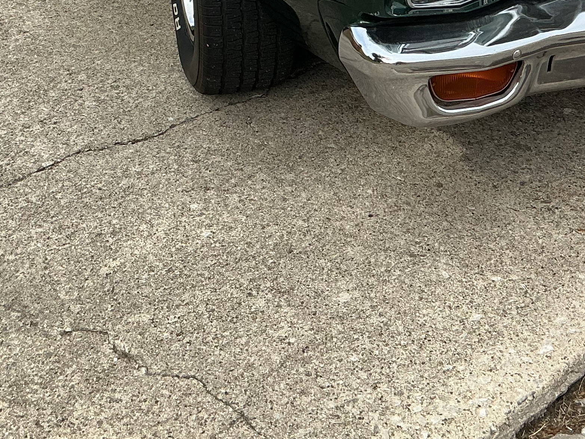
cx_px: 359
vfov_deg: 18.8
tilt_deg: -19.3
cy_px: -62
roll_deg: +2.2
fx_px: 1267
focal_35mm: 75
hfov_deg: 25.9
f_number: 1.8
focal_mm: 3
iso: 25
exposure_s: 1/929
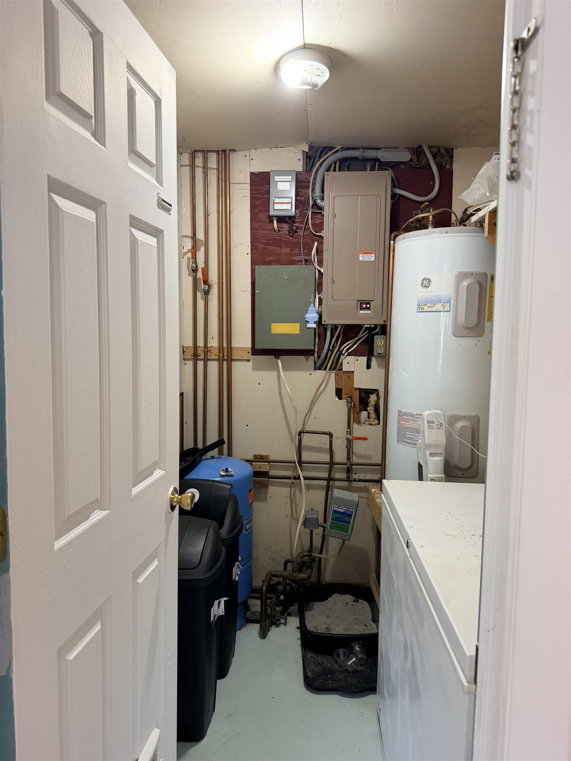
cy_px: 380
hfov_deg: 56.8
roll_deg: -0.2
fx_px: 528
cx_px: 286
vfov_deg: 71.6
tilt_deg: -3.5
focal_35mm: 24
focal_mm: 6.76
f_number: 1.78
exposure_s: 1/120
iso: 200
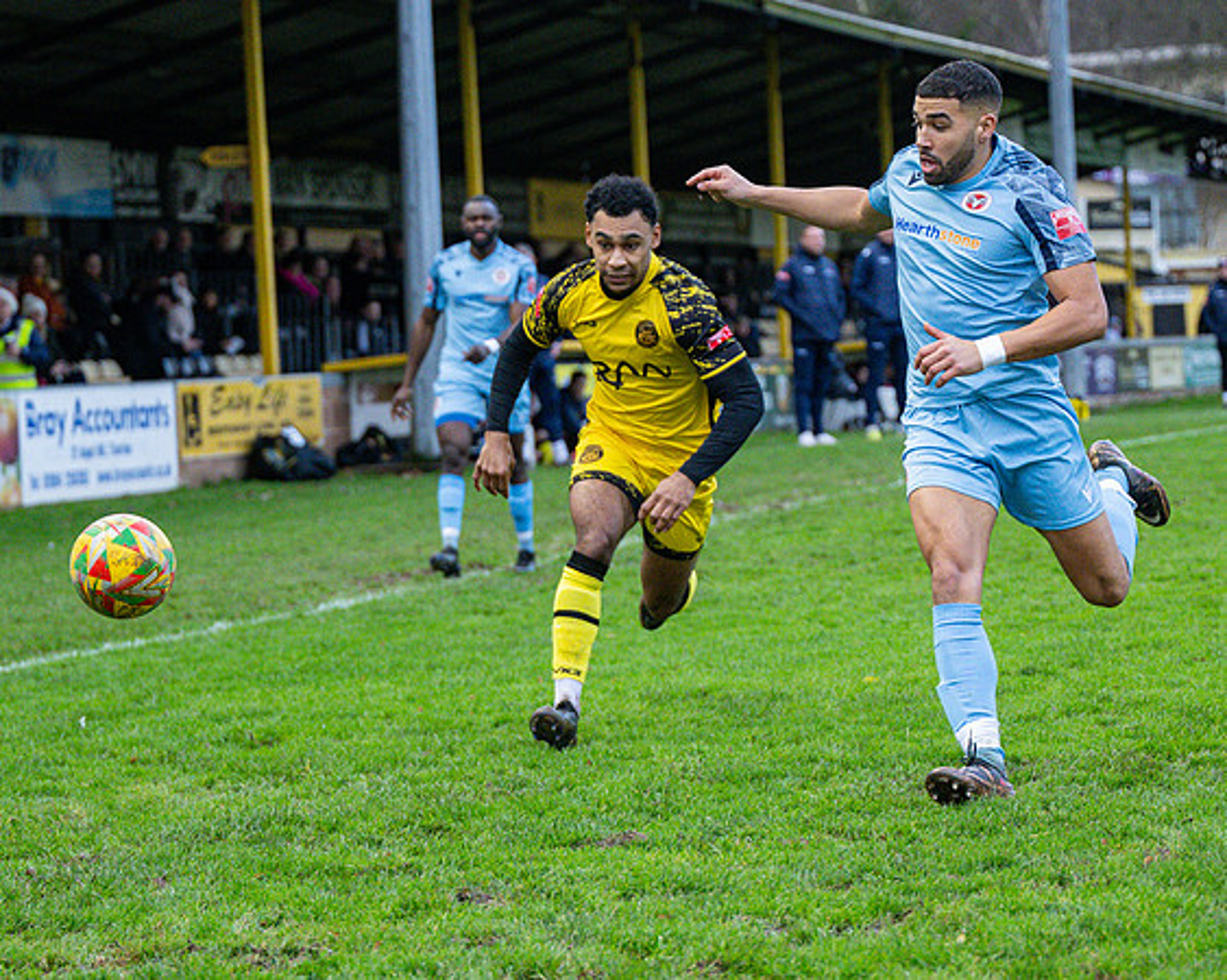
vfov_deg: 11.4
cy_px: 557
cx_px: 794
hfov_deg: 14.3
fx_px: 4899
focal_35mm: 135
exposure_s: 1/2000
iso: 2000
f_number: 2.8
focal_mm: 70
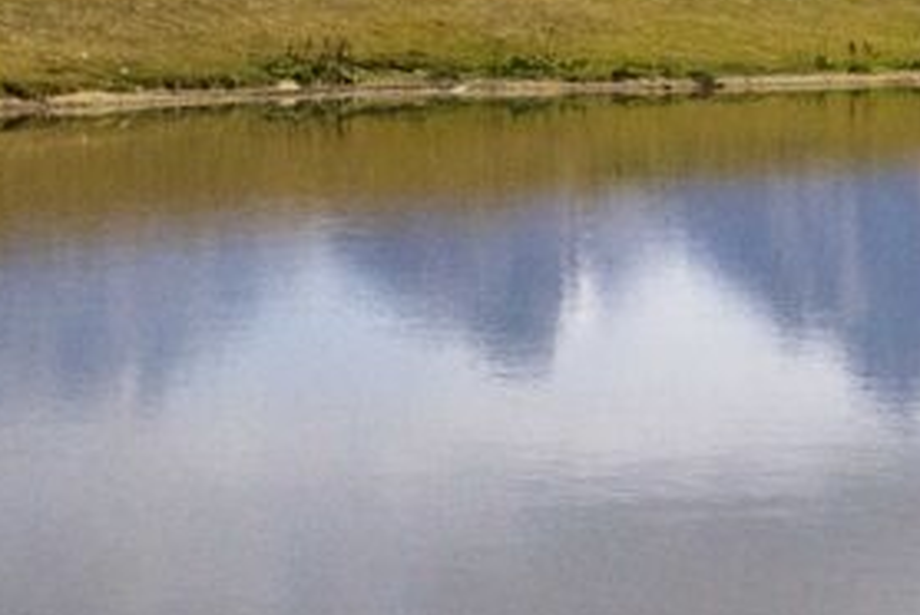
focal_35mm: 152
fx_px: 3888
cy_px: 2
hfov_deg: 13.0
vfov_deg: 9.0
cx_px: 1195
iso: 6400
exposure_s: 1/4000
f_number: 22
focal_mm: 55
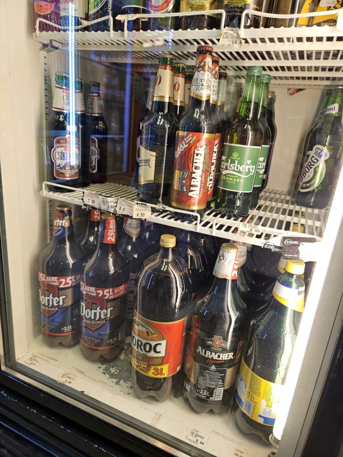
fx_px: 304
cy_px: 228
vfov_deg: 73.9
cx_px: 172
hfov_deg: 58.9
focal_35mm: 23
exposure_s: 1/100
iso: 125
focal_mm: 5.4
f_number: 1.8
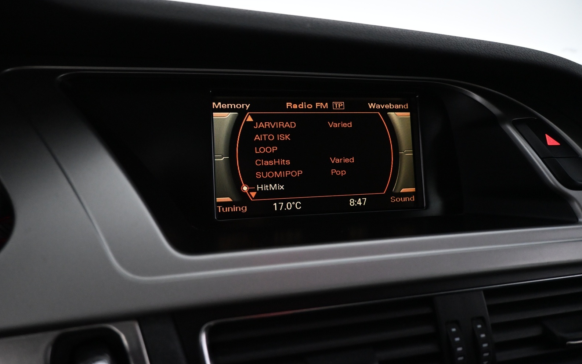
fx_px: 397
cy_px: 174
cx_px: 288
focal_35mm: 25
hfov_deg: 72.5
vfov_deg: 49.3
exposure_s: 1/80
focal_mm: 16
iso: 3200
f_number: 3.5
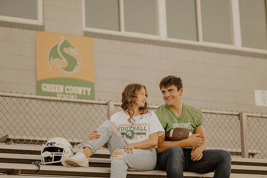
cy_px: 89
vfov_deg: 10.8
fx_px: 941
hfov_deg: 16.1
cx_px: 134
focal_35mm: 127
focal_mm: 85
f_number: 1.4
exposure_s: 1/400
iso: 64
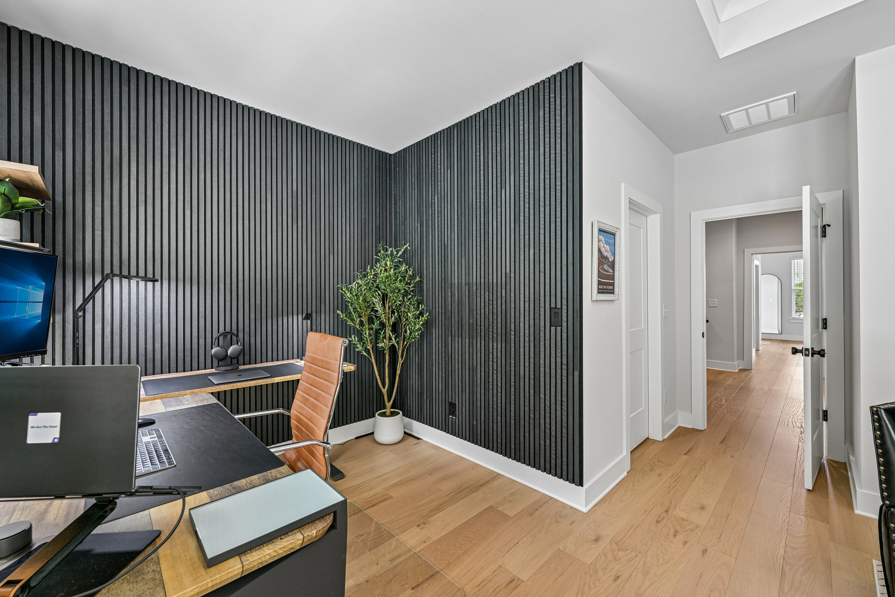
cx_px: 448
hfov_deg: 104.3
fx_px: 348
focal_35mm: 14
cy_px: 298
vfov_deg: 81.2
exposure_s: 1/15
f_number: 8
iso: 400
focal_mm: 14
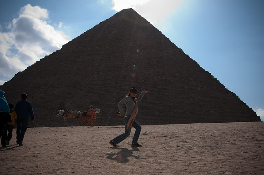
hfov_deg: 49.6
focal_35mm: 39
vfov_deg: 34.1
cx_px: 132
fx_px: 286
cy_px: 88
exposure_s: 1/400
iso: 200
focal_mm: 26
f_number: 10
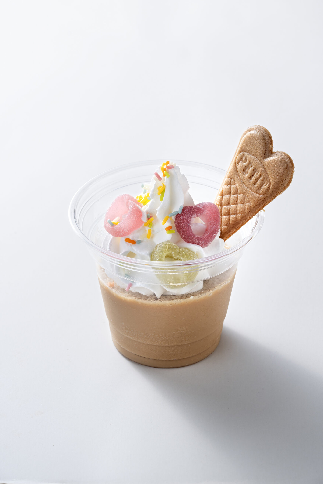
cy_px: 242
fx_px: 1615
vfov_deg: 17.1
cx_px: 162
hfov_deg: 11.4
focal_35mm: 120
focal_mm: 120
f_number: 16
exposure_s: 1/200
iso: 250
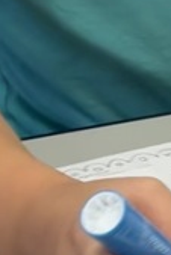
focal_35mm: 151
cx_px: 254
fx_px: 1074
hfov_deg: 8.9
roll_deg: -1.5
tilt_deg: -25.3
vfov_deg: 13.5
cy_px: 56
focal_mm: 6.76
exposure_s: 1/60
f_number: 1.78
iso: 125
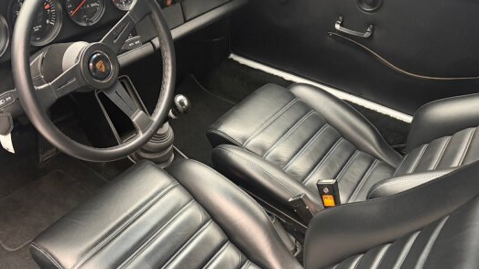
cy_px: 143
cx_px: 189
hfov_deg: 60.4
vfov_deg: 36.6
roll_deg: -2.5
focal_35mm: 32
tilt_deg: -40.0
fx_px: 406
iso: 640
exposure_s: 1/33
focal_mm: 6.76
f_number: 1.78
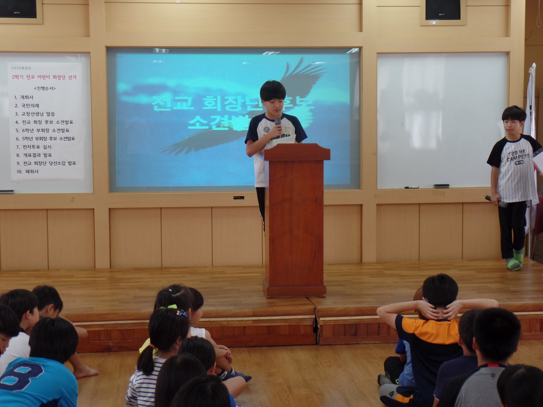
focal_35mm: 78
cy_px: 204
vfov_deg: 18.9
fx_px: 1224
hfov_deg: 25.0
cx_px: 272
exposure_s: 1/45
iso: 200
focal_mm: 13.9
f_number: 3.8
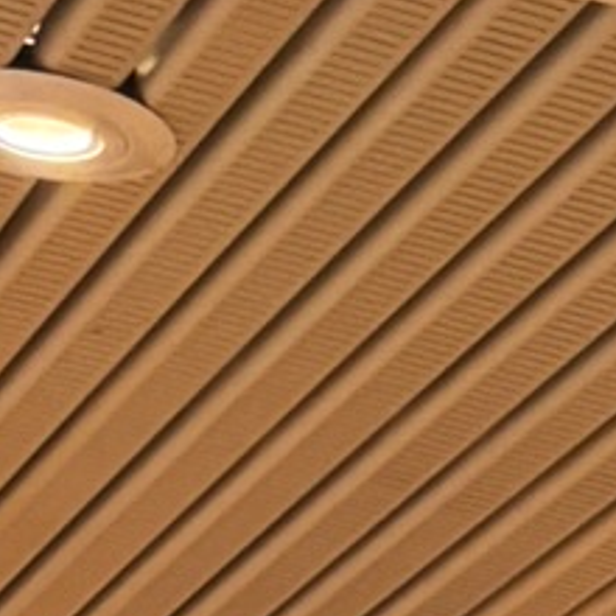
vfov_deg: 6.2
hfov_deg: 7.4
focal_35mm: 214
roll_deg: -1.0
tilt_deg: -9.2
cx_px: 1744
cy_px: 2764
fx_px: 4308
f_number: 1.6
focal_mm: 5.96
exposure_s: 1/50
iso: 250
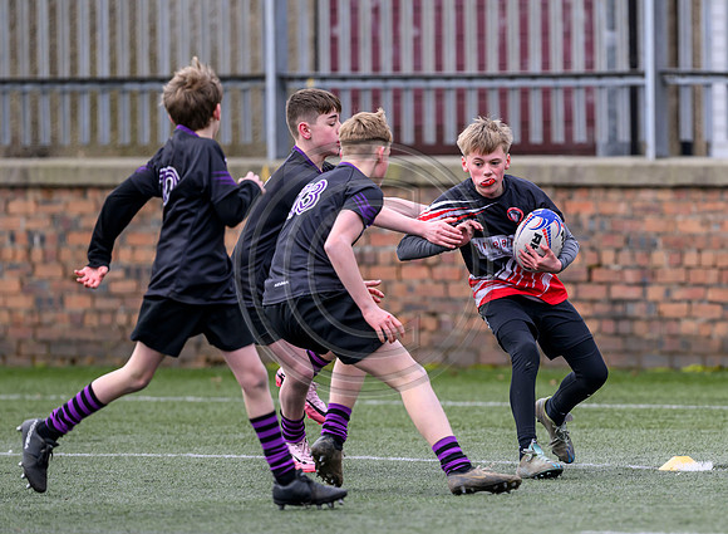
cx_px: 561
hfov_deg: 3.1
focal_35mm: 637
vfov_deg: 2.3
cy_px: 324
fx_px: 13296
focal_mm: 400
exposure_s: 1/1600
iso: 500
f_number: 3.5
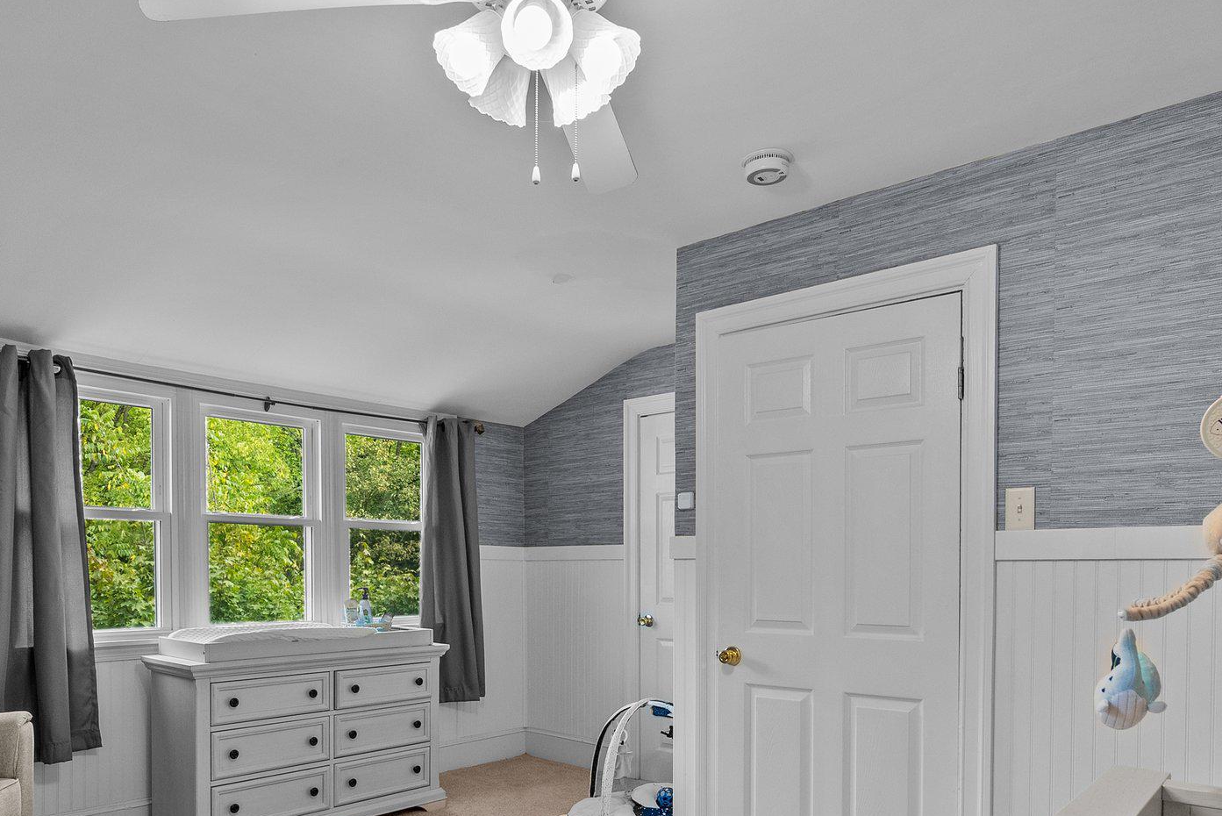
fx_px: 849
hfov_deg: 71.4
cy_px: 584
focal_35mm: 25
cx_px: 562
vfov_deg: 49.8
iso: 2000
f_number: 8
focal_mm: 17
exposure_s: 1/25
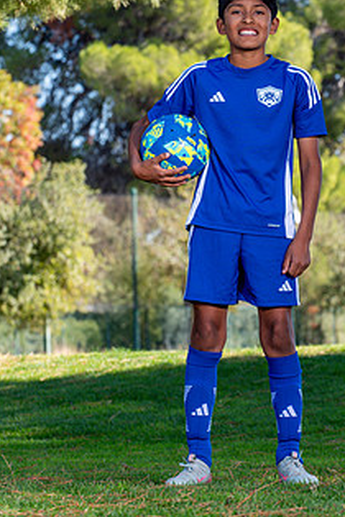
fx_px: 2875
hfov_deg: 6.9
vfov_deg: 10.3
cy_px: 182
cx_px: 240
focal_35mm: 200
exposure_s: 1/250
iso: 200
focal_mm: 140
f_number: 9
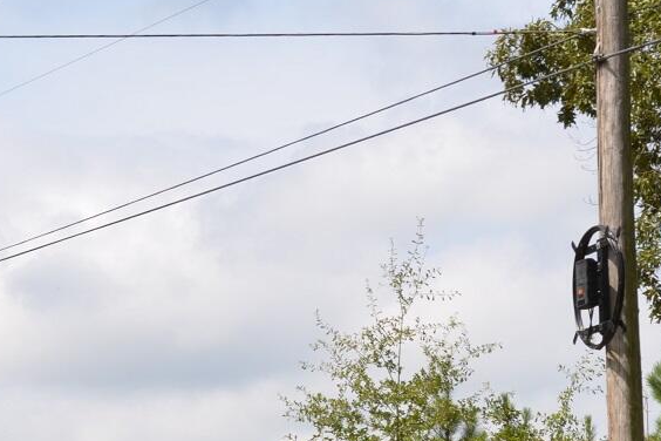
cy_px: 337
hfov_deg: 14.8
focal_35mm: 137
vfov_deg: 10.0
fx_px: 2521
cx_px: 570
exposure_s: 1/200
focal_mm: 35
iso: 100
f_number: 8
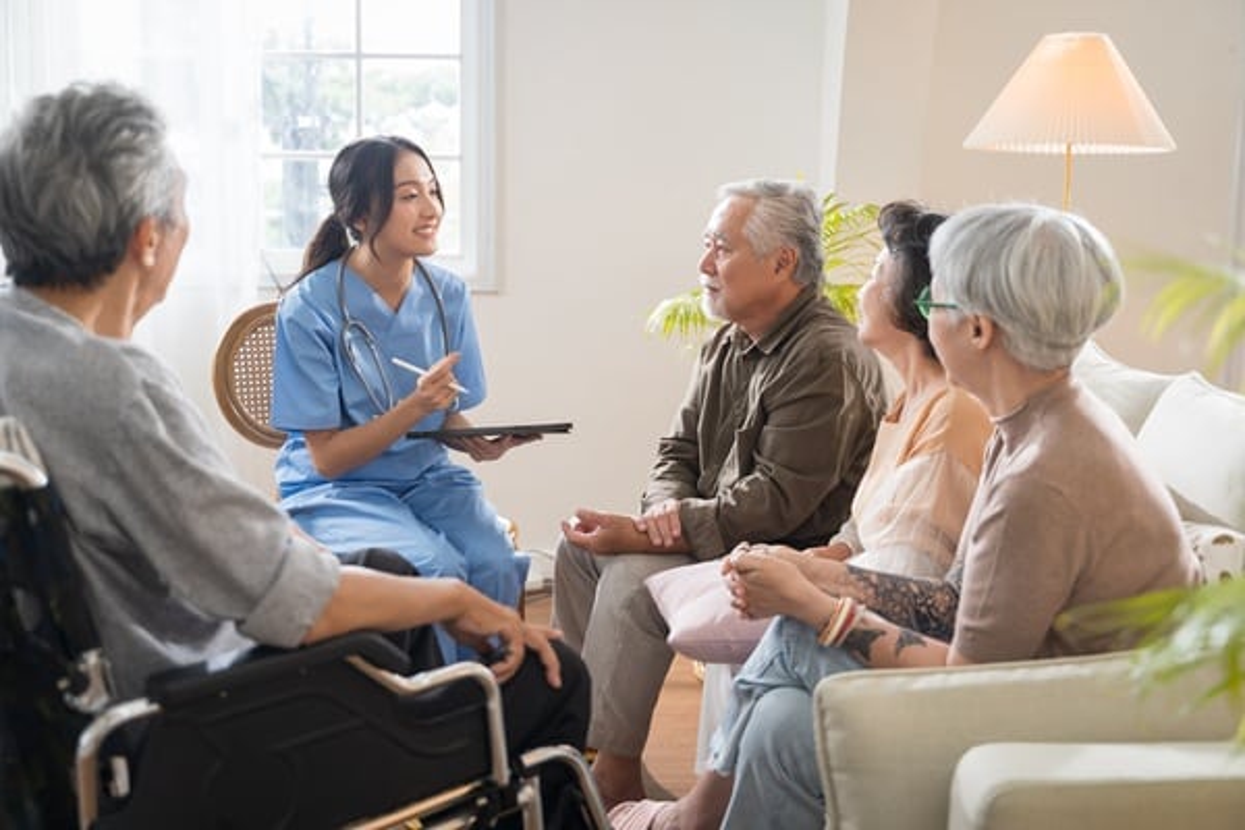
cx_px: 622
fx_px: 1487
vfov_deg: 31.2
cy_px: 415
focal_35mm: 43
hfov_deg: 45.4
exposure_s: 1/250
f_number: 2.8
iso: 500
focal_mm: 43
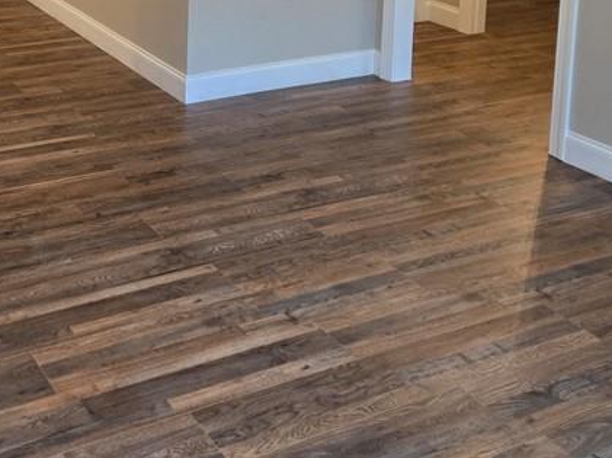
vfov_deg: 23.7
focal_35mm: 56
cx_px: 141
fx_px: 989
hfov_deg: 33.6
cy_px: -96
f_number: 1.8
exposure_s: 1/120
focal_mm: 5.4
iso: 125
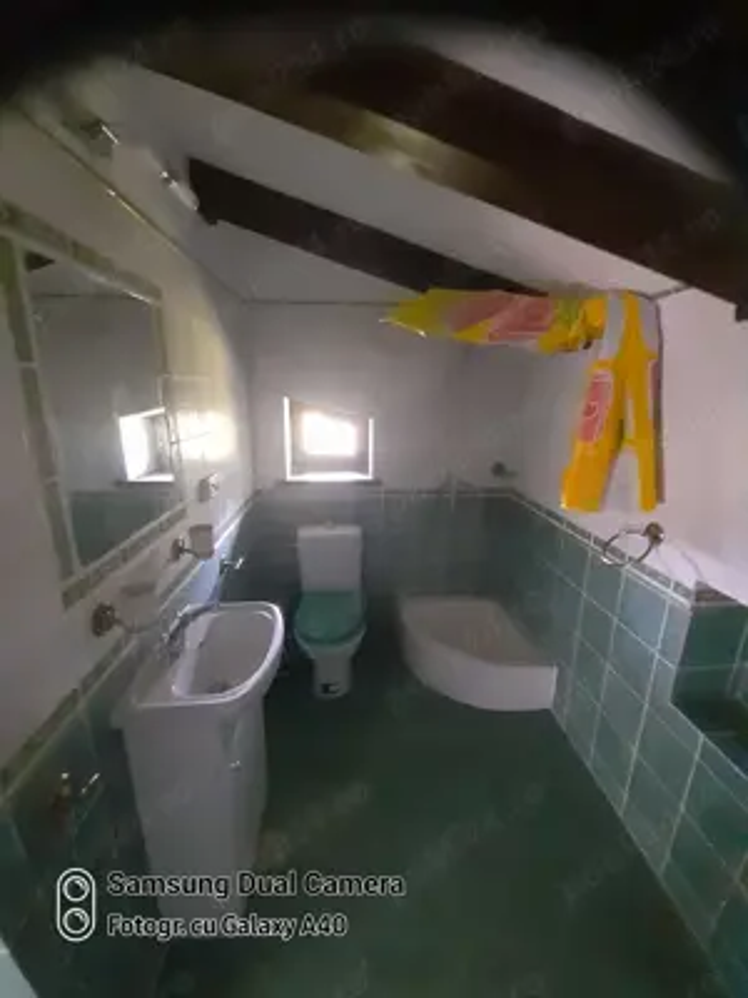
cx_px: 374
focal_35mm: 13
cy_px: 499
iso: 800
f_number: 2.2
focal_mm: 1.13
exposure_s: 1/10
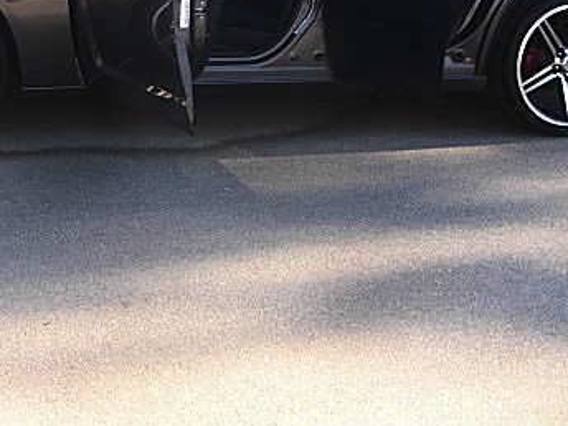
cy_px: 58
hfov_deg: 28.9
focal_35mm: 67
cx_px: 238
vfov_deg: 21.5
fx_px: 1099
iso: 50
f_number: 2.8
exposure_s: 1/100
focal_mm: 6.3
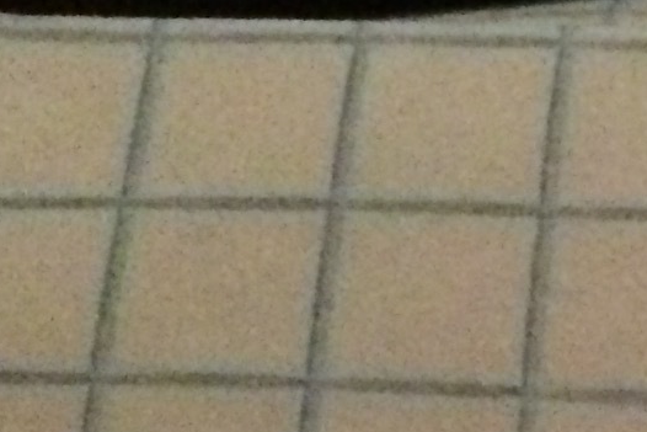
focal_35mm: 187
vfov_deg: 6.8
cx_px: 1488
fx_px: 3362
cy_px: 1189
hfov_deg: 9.8
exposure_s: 1/17
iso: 800
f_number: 2.2
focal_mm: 4.15
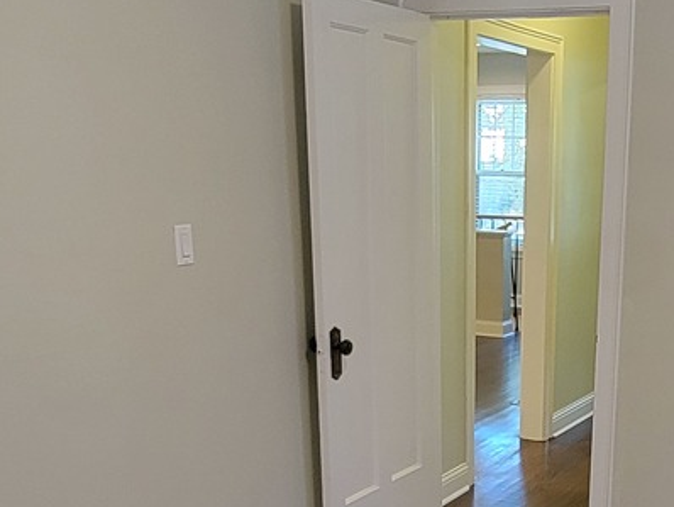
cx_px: 528
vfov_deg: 29.2
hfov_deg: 39.0
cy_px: 488
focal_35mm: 47
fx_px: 916
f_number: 2.2
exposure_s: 1/30
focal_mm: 2.2
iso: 320
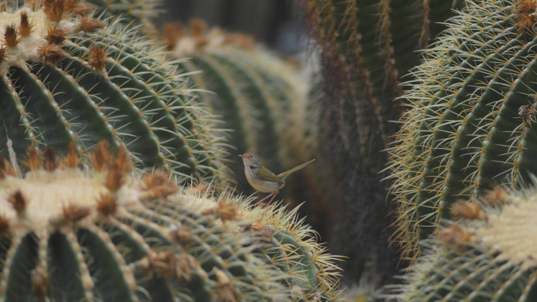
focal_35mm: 472
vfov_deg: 2.6
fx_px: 6721
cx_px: 268
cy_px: 166
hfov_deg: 4.6
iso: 500
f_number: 5.6
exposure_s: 1/500
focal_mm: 300
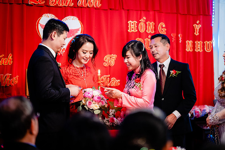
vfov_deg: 16.3
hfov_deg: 24.2
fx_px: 525
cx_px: 112
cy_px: 75
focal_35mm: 84
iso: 800
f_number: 1.2
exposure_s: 1/160
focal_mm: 56
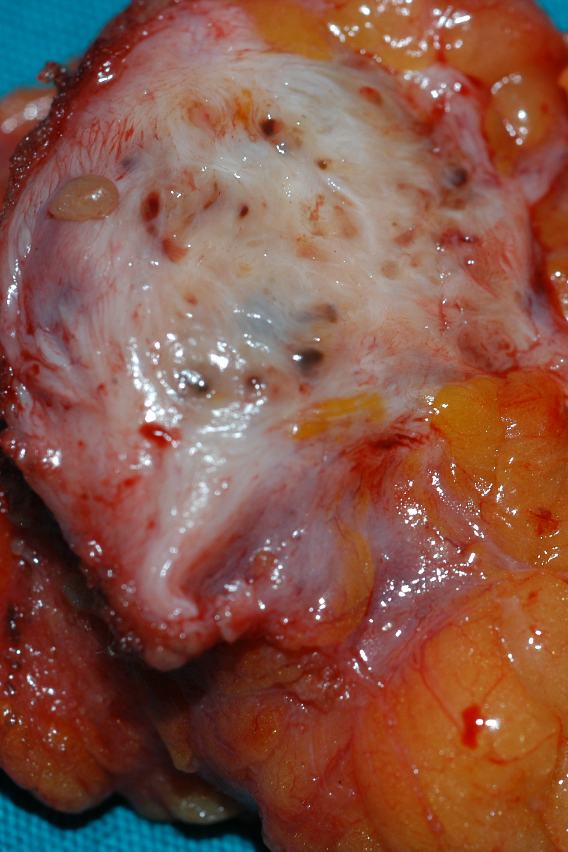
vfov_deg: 15.1
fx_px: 3218
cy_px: 427
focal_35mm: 136
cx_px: 475
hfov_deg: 10.1
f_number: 10
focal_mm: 60
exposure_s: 1/160
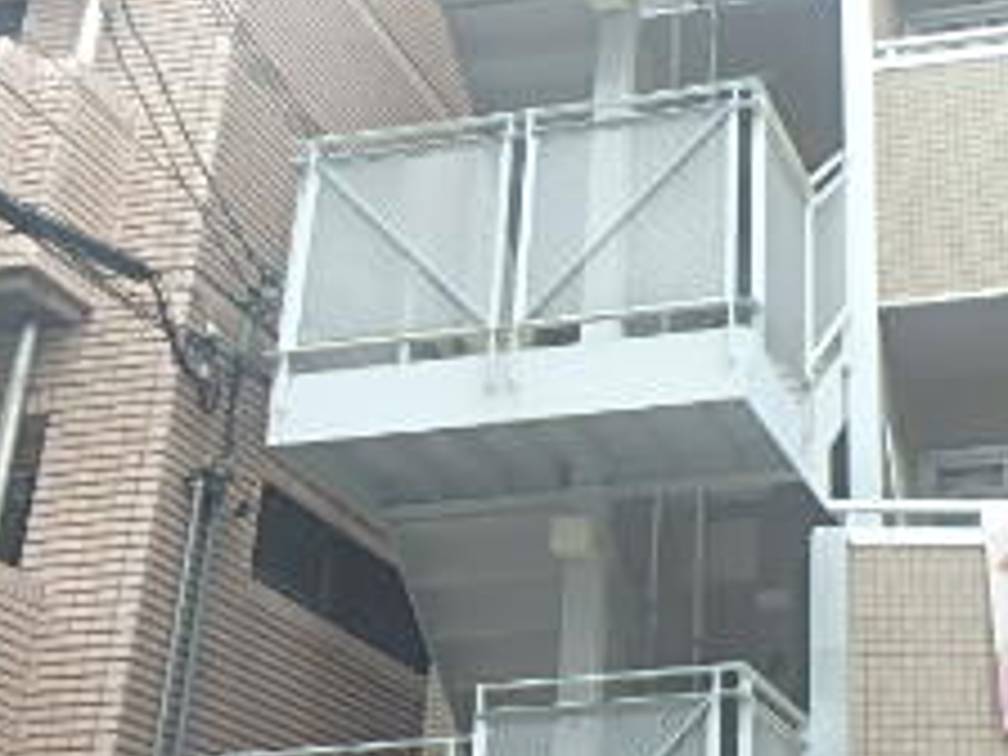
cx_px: 945
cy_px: 306
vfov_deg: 24.4
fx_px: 1747
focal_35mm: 60
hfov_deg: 30.5
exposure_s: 1/160
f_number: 3.5
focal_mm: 3.7
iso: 125
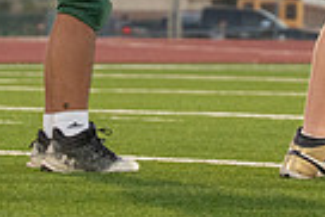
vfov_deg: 2.9
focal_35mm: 464
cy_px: -295
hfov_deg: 4.4
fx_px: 4193
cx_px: 134
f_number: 2.8
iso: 1250
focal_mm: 70
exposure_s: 1/1250
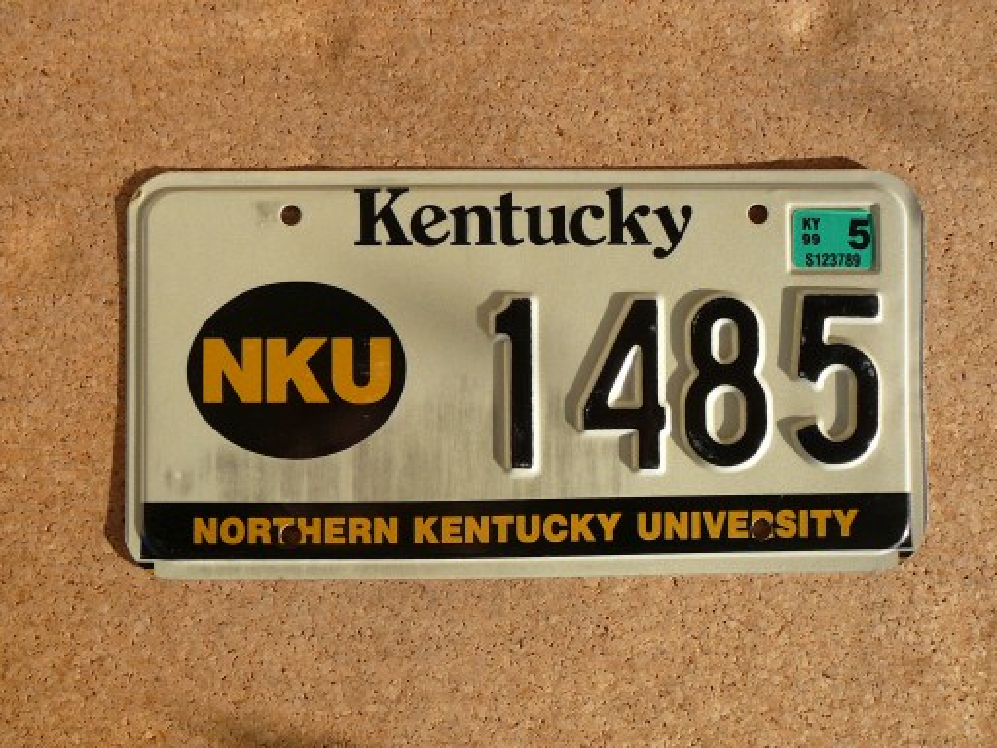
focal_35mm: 41
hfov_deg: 45.8
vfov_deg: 35.1
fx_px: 1181
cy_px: 374
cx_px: 498
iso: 80
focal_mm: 6.1
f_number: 3.1
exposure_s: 1/500
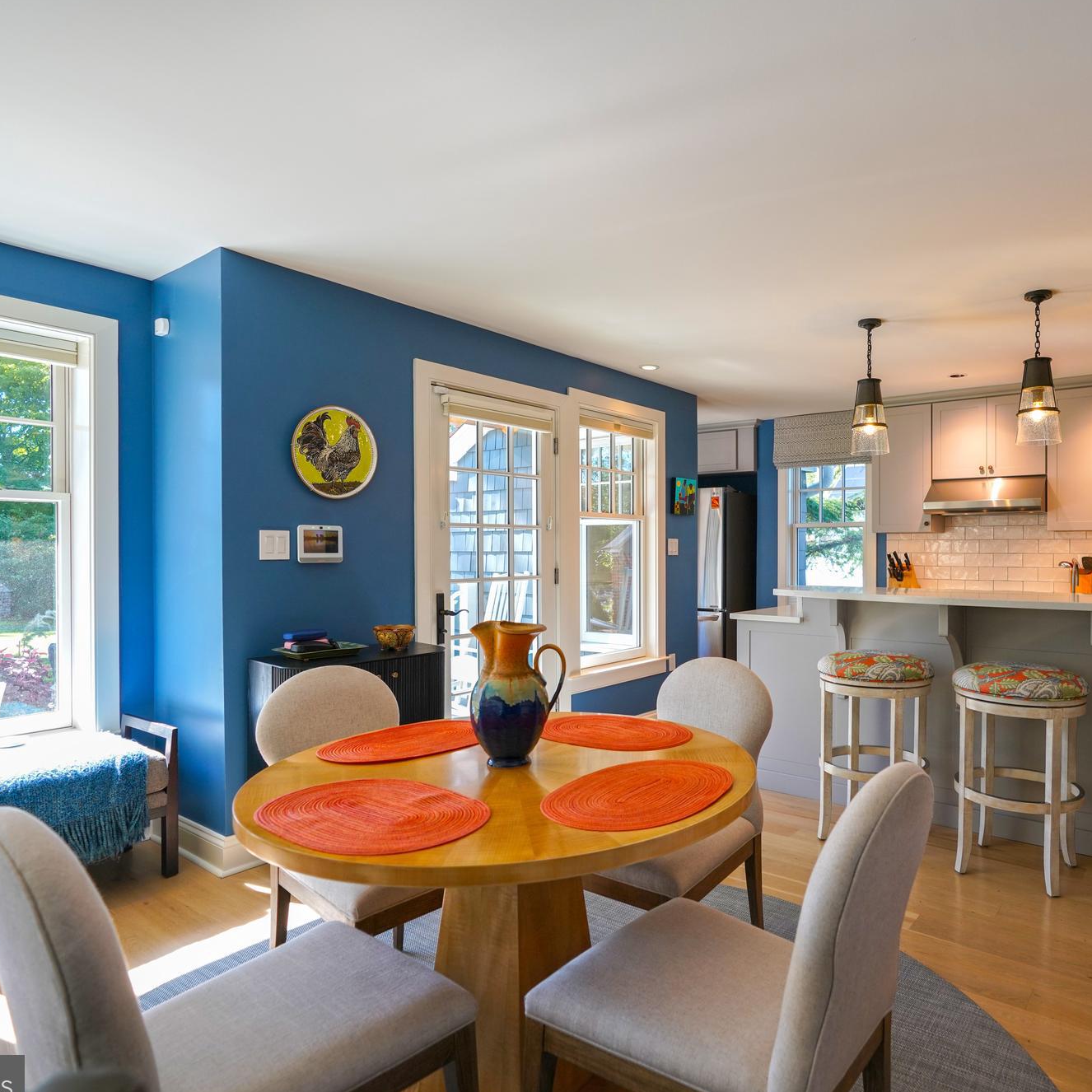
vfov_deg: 72.1
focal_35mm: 21
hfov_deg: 70.9
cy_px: 553
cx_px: 685
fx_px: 749
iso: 400
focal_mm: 16
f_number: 4
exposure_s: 1/160
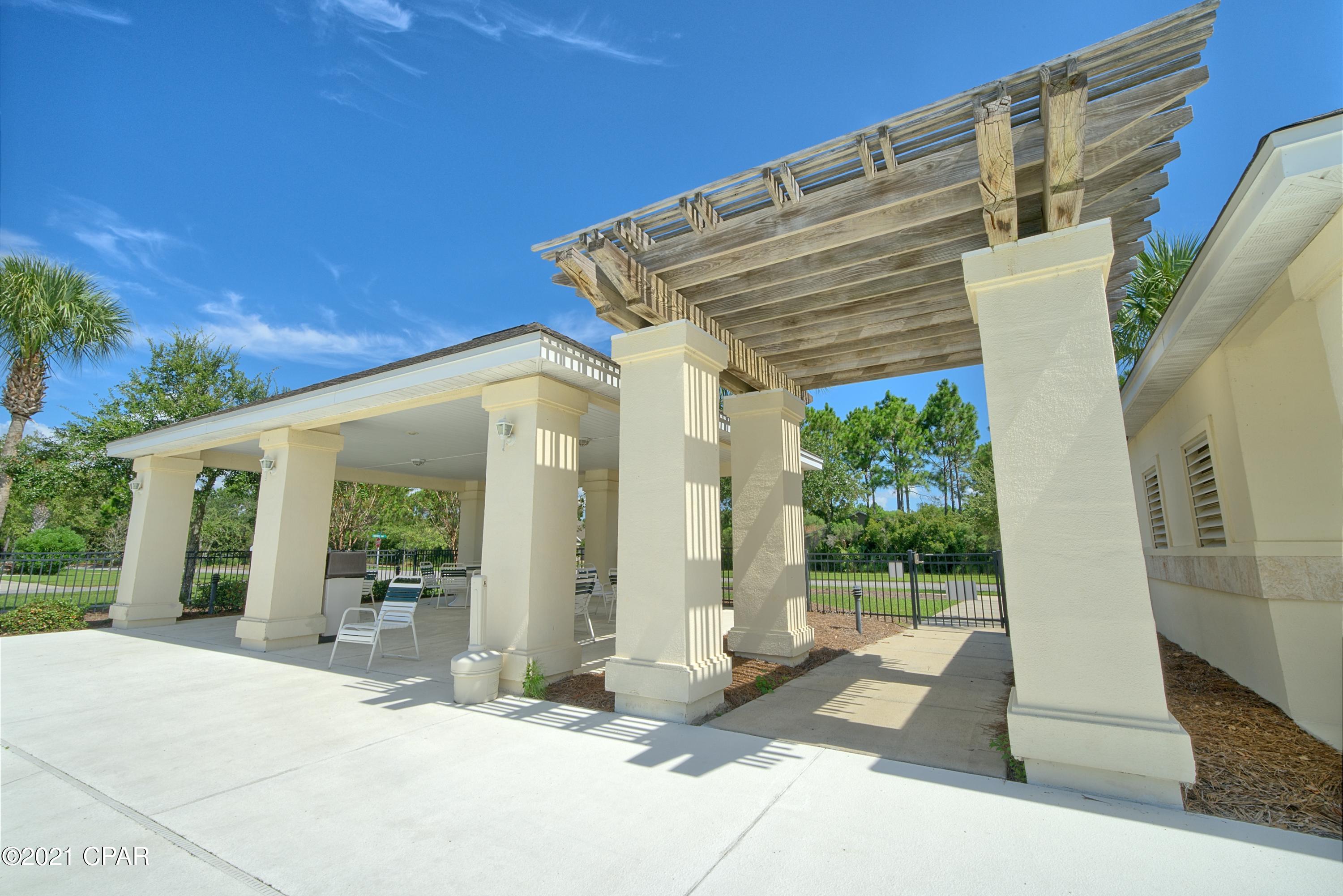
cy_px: 448
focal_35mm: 15
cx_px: 672
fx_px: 560
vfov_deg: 77.4
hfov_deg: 100.4
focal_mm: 15
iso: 200
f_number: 22
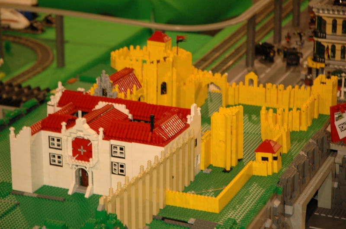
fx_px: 1008
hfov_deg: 19.5
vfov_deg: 13.0
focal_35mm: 105
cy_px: 114
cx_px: 173
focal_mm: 70
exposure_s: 1/60
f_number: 4.5
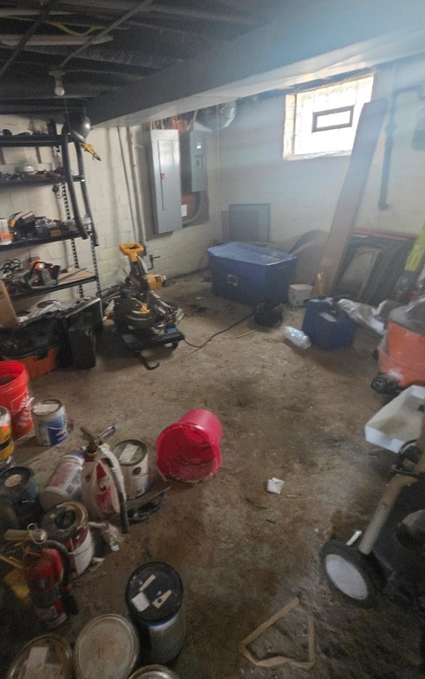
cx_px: 172
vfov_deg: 90.9
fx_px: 334
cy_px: 311
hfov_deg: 64.4
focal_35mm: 18
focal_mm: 2.2
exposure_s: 1/60
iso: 1000
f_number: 1.9
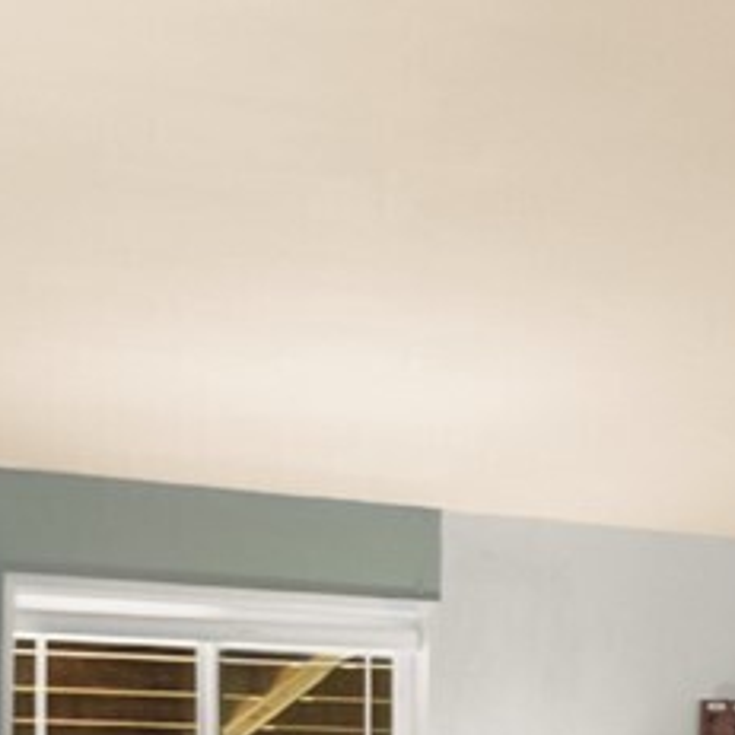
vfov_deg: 16.5
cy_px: 824
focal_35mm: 102
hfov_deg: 15.0
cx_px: 1287
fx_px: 2447
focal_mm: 16.3
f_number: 3.2
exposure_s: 1/15
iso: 400
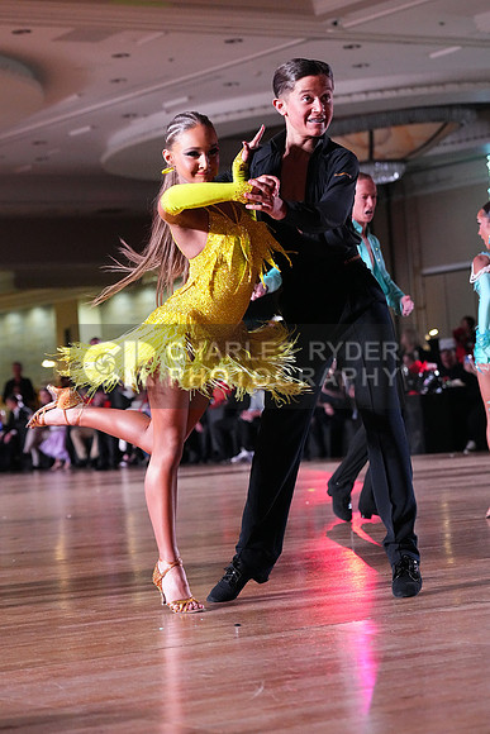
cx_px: 245
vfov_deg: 21.0
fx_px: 1979
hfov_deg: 14.1
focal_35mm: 97
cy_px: 367
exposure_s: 1/400
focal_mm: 97
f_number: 5
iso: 10000
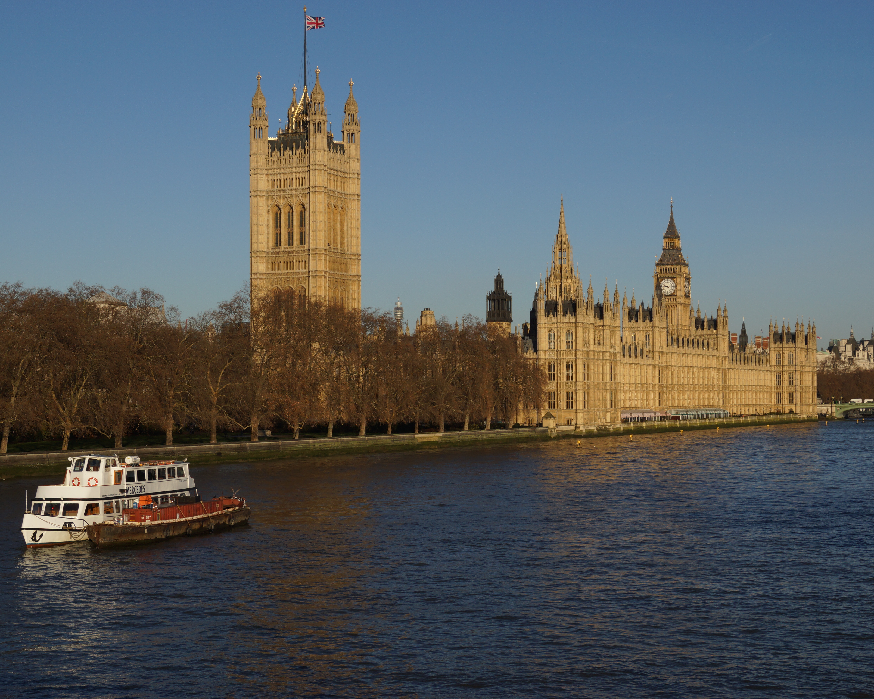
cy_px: 349
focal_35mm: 60
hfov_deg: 31.6
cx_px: 522
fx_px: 1541
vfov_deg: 25.6
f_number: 11
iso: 100
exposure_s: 1/400
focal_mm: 35
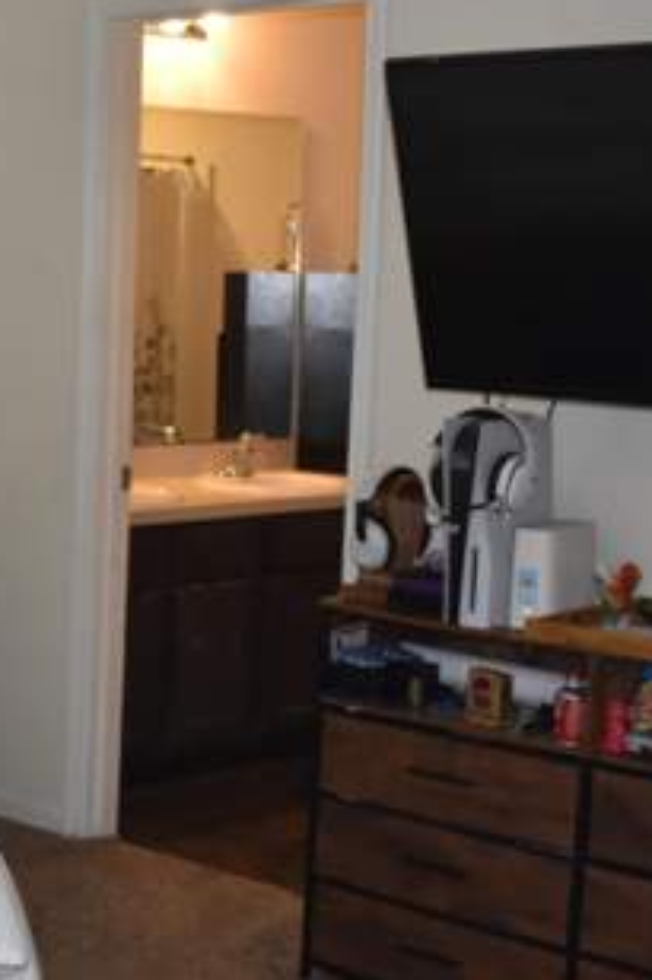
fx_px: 2121
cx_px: -324
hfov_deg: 16.0
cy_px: 511
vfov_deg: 26.0
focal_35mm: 78
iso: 800
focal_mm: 20
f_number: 4.8
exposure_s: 1/90
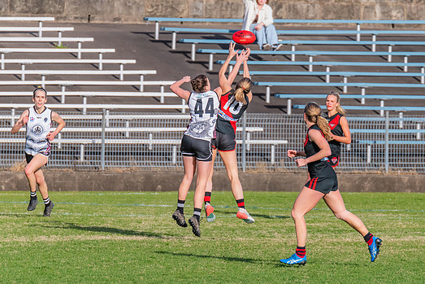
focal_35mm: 713
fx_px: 8419
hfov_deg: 2.9
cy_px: 127
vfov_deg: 1.9
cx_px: 254
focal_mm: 420
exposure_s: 1/1250
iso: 800
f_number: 9
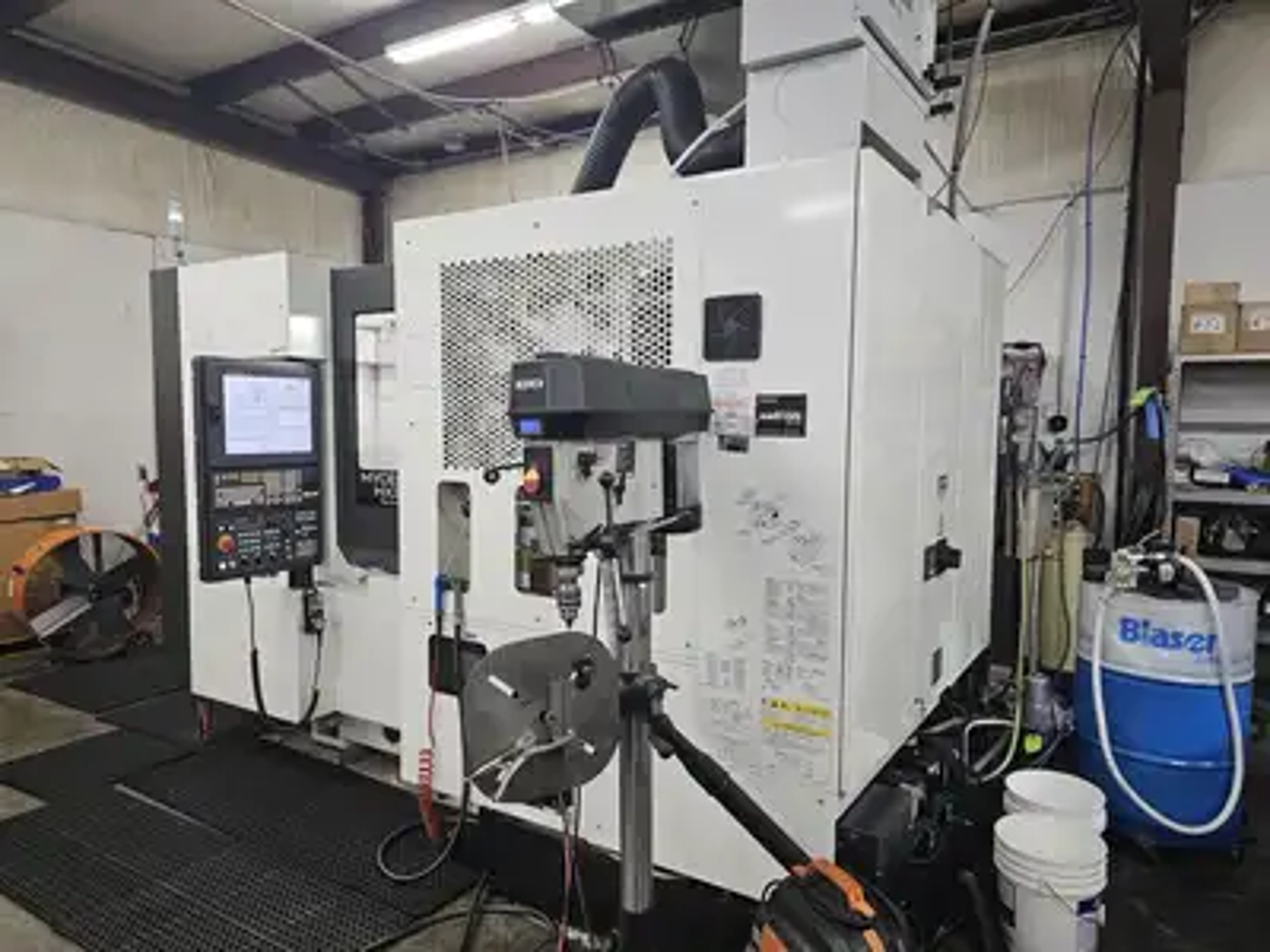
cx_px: 635
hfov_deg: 73.9
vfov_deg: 58.9
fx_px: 844
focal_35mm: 23
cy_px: 476
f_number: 1.7
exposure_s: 1/120
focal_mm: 6.3
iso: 320
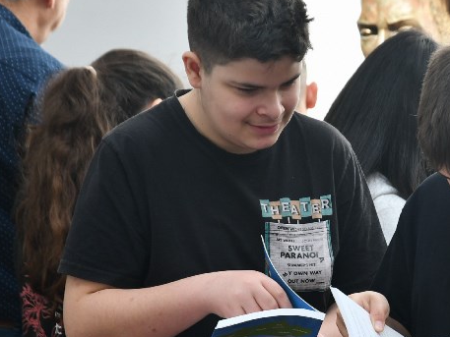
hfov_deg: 5.9
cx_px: 384
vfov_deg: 4.4
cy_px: 204
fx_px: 4395
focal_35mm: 338
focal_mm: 105
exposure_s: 1/250
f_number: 5.6
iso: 200
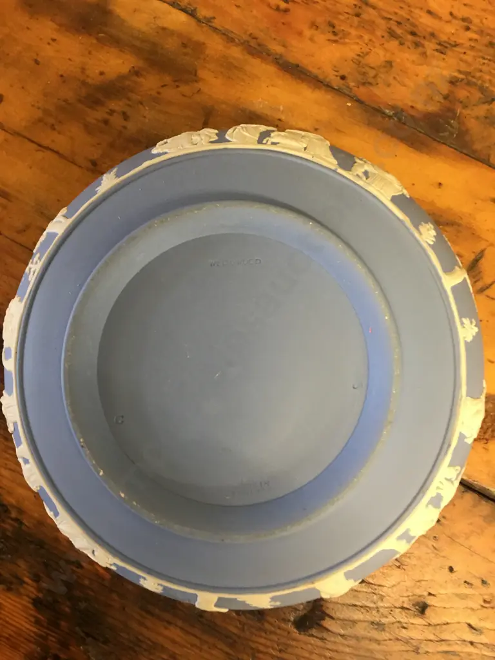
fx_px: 553
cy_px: 330
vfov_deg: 61.7
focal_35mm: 29
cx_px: 248
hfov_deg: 48.2
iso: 100
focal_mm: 4.15
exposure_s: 1/17
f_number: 2.2
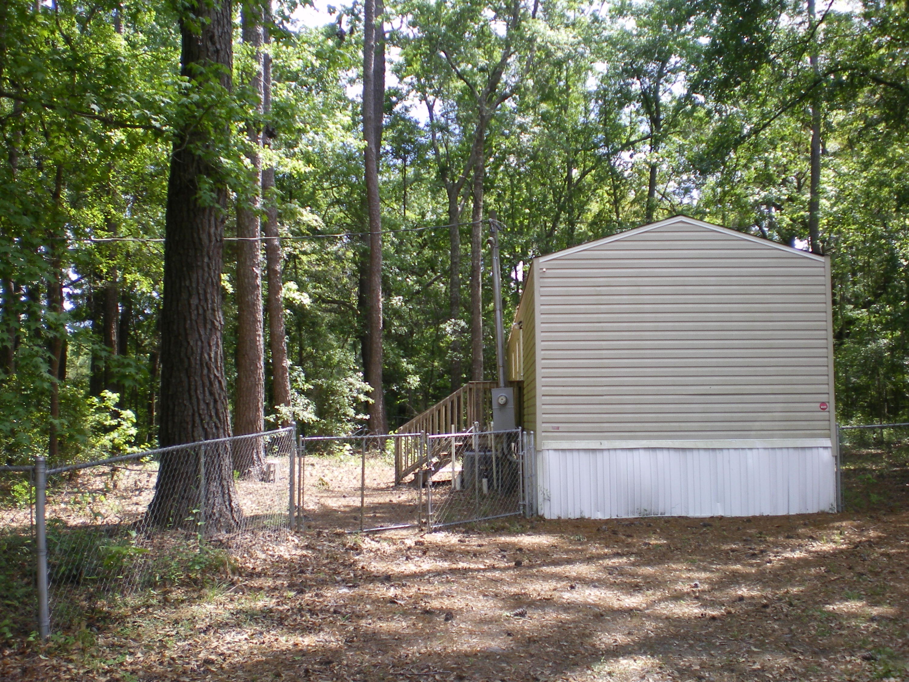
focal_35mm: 38
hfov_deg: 49.0
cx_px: 454
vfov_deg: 37.7
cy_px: 341
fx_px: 998
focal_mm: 6.3
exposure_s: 1/160
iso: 64
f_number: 3.1
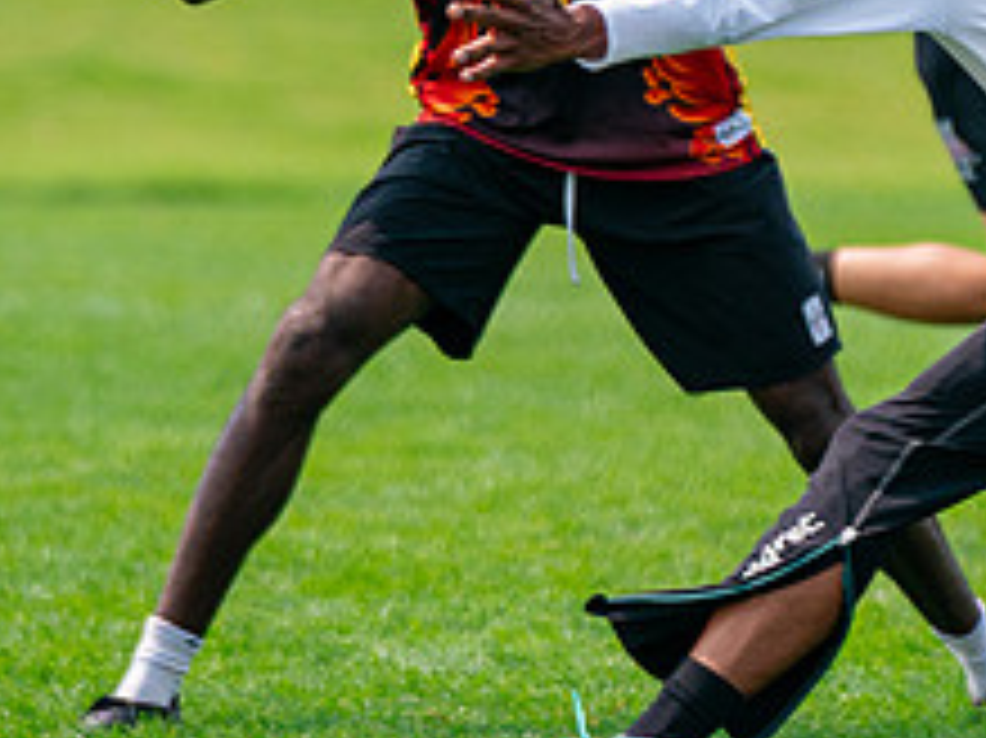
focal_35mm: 538
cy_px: 123
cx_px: 803
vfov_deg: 2.8
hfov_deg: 3.7
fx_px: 15316
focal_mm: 162
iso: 400
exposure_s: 1/6400
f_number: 2.8
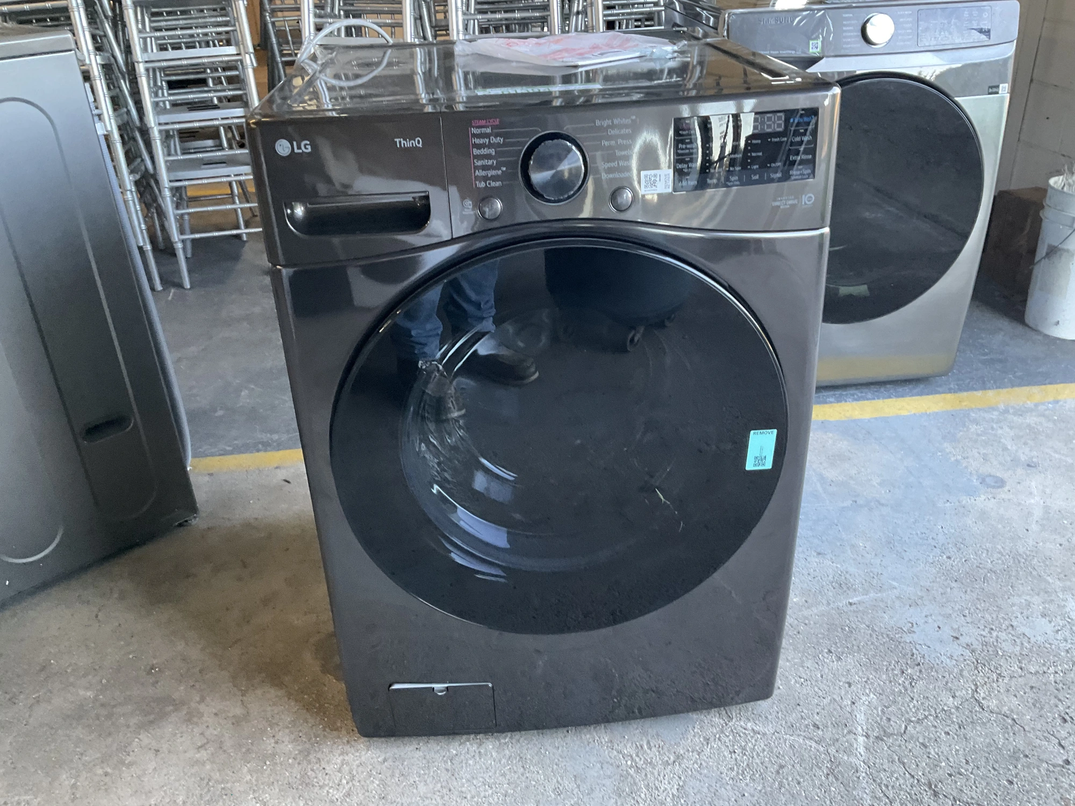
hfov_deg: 61.7
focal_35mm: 29
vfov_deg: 48.2
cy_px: 403
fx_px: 901
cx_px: 538
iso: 160
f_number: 1.8
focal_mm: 3
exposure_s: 1/60
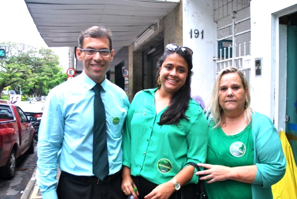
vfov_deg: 40.1
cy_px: 100
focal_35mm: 33
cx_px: 148
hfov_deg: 57.1
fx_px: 273
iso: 400
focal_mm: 22
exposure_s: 1/100
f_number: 3.8
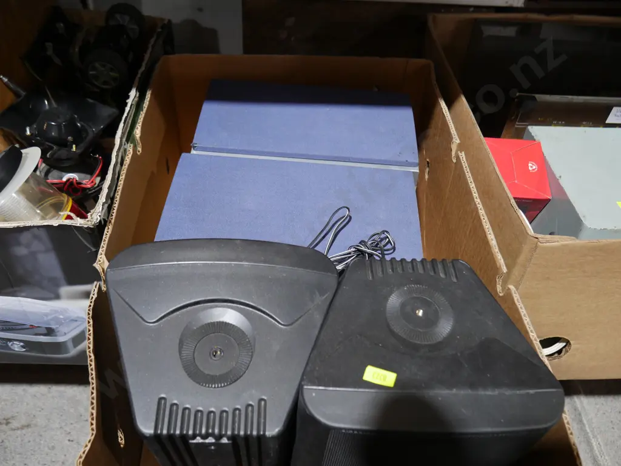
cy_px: 233
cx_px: 310
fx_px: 538
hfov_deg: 59.9
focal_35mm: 30
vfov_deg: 46.8
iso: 640
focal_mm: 15
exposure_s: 1/60
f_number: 3.6
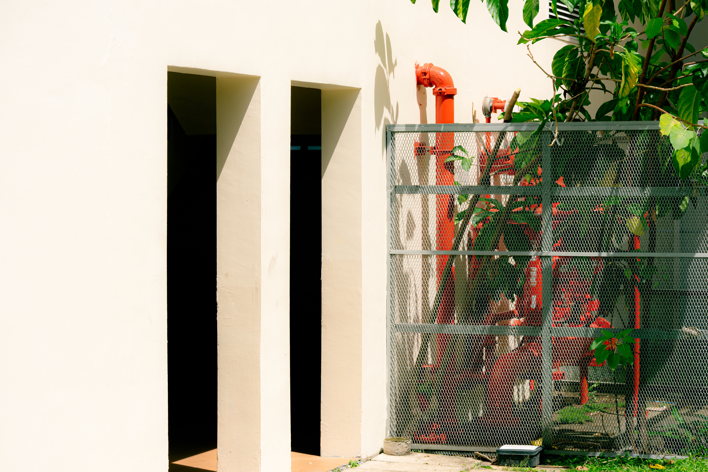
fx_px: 1947
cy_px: 242
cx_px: 374
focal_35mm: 99
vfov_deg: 13.8
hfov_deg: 20.6
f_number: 8
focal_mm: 90
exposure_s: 1/320
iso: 100
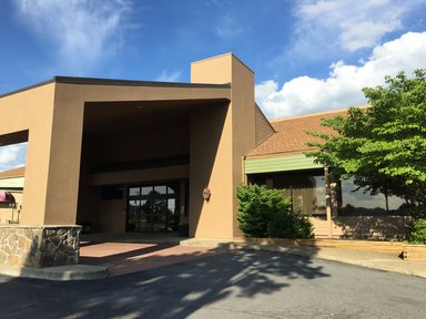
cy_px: 160
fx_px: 357
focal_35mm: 29
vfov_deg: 48.2
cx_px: 213
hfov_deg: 61.7
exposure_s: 1/1236
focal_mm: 4.15
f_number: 2.2
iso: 32
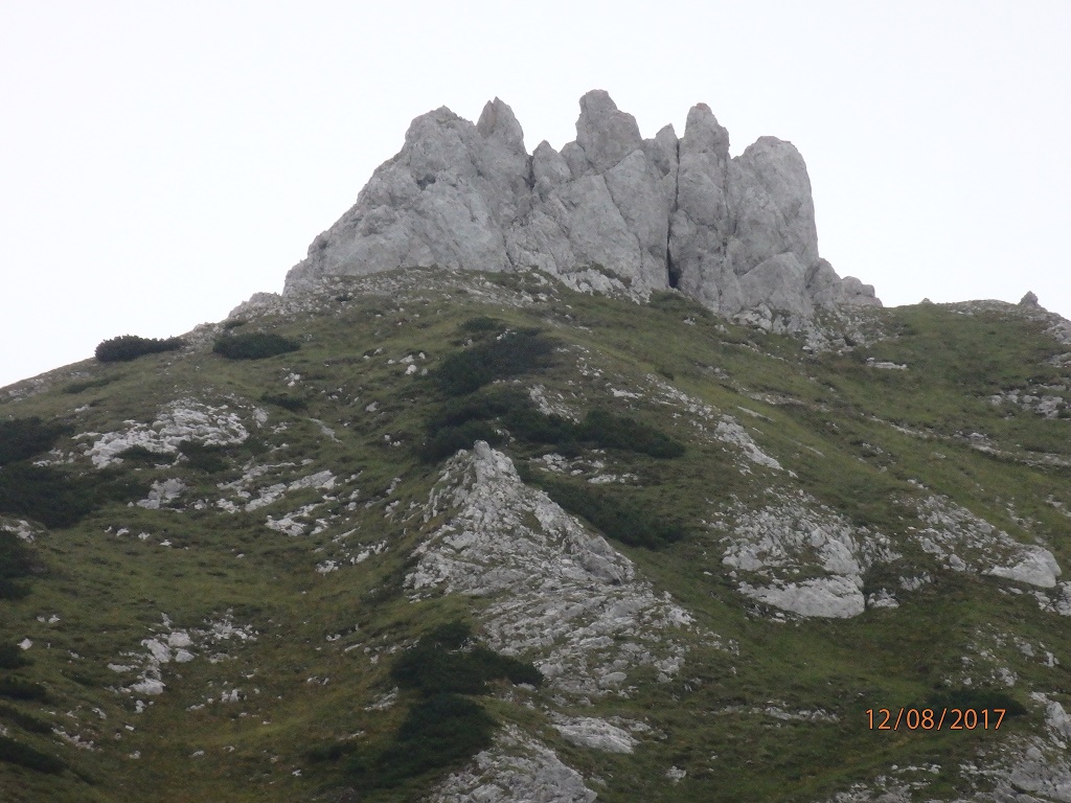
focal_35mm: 600
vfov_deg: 2.5
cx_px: 536
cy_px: 402
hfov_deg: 3.3
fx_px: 18564
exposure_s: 1/1250
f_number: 6.9
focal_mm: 108
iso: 800
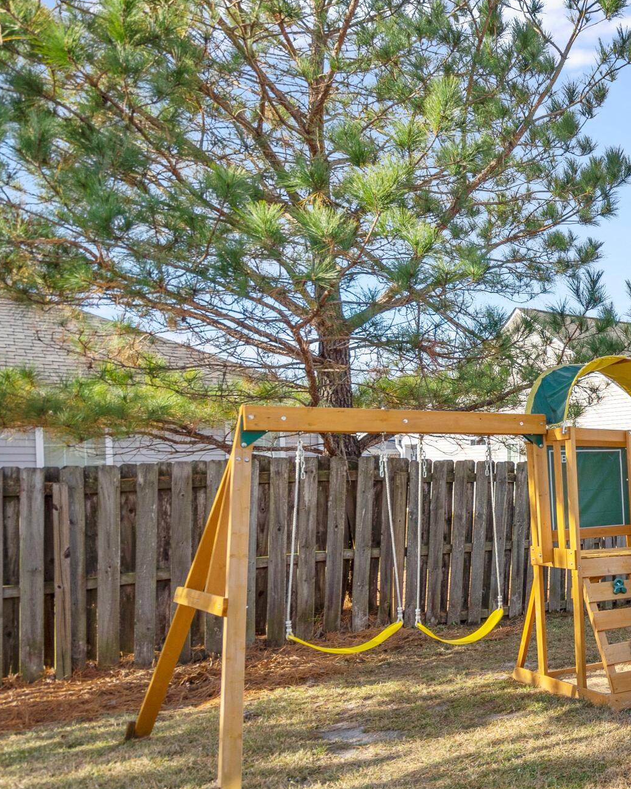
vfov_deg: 51.4
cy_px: 437
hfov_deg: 31.3
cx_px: 844
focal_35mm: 35
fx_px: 817
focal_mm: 16
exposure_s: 1/640
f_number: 4
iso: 100
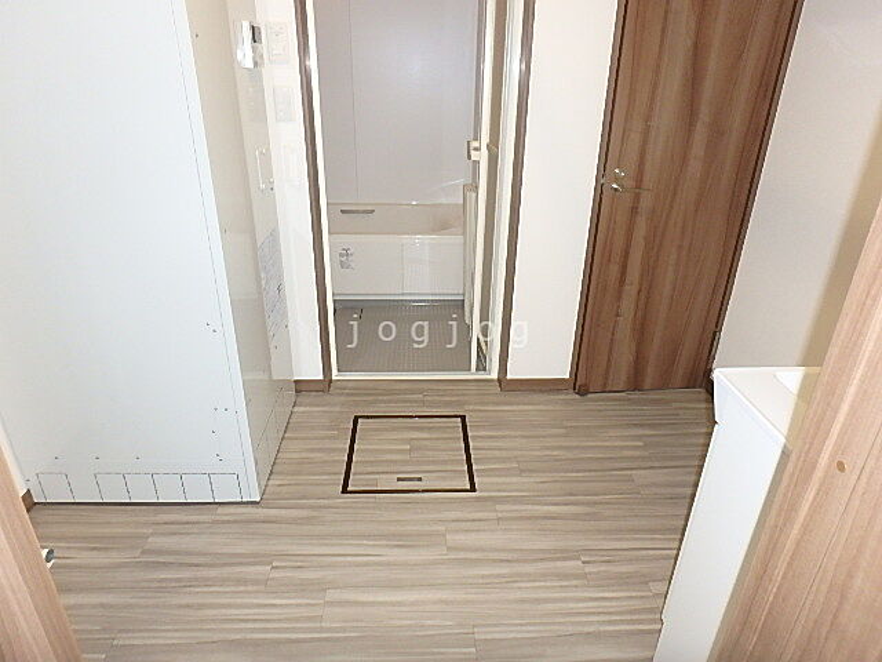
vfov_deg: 63.4
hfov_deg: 79.0
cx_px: 441
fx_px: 535
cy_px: 331
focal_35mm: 21
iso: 400
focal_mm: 3.7
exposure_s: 1/30
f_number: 3.5
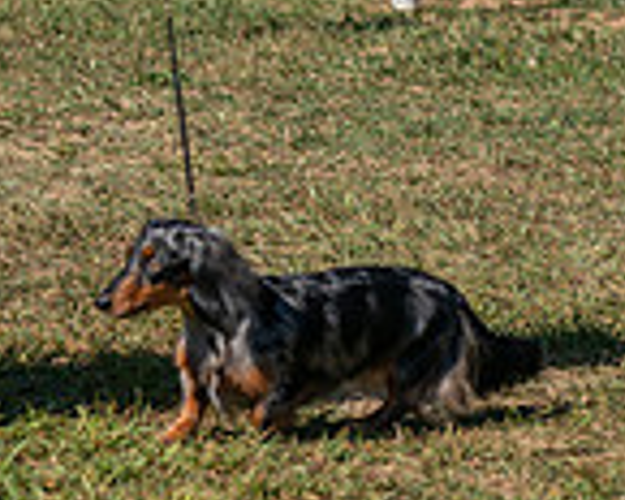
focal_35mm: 493
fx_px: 9119
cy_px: -224
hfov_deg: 3.9
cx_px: 239
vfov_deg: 3.1
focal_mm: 113
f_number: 4.5
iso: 125
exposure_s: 1/1250
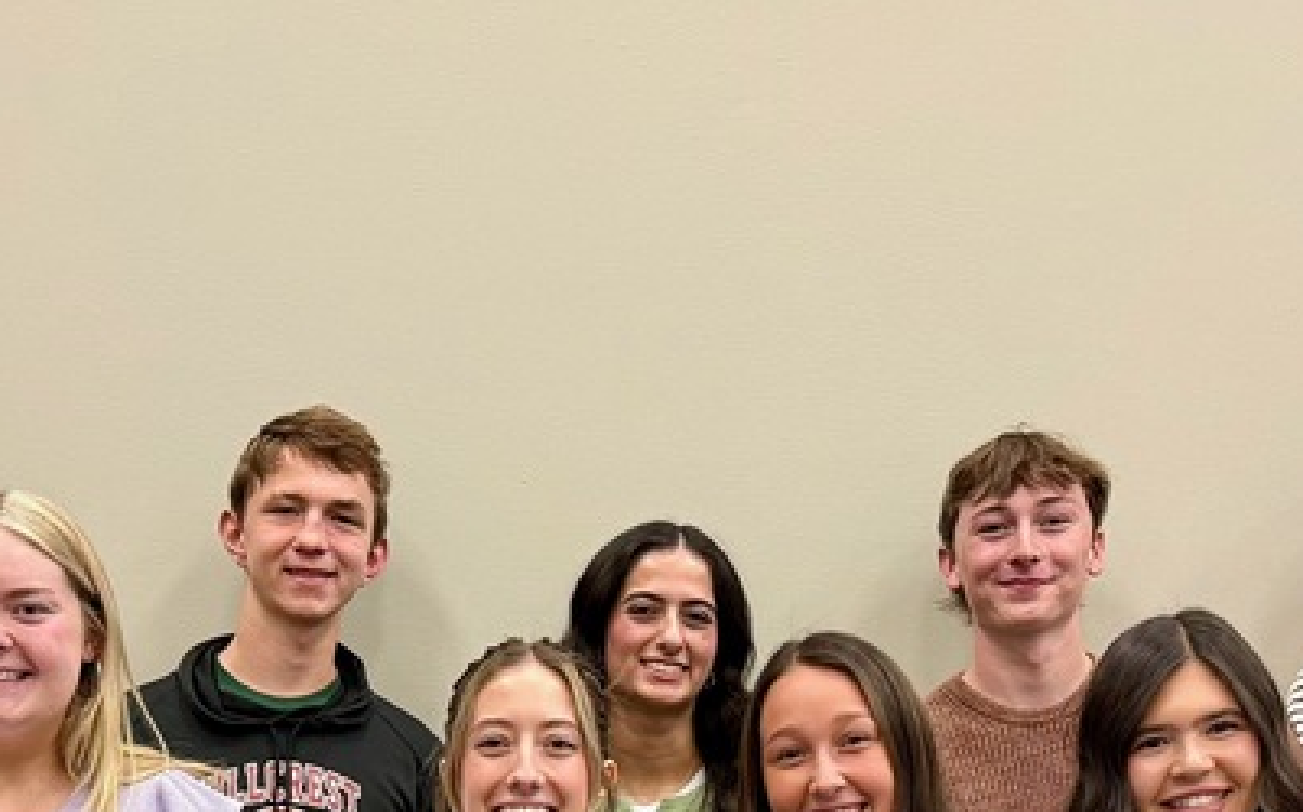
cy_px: 1163
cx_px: 517
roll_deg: +0.8
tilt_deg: -8.3
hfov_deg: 31.5
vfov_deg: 18.1
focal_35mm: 65
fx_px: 2307
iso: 250
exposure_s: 1/60
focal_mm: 6.76
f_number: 1.78
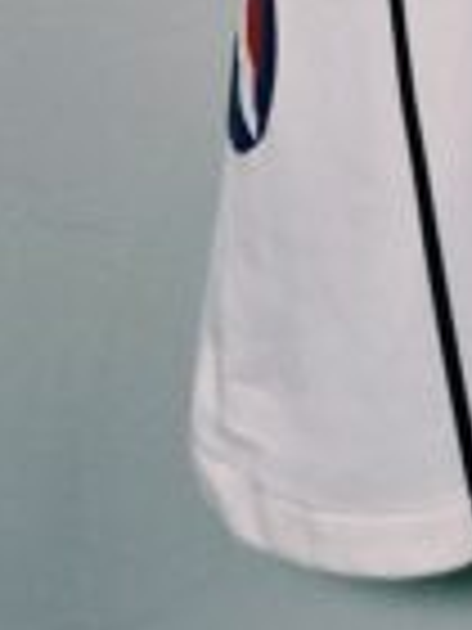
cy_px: -1120
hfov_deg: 10.5
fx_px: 2382
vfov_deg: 11.1
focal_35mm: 131
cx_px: 908
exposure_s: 1/120
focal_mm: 5.4
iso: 400
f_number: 1.8
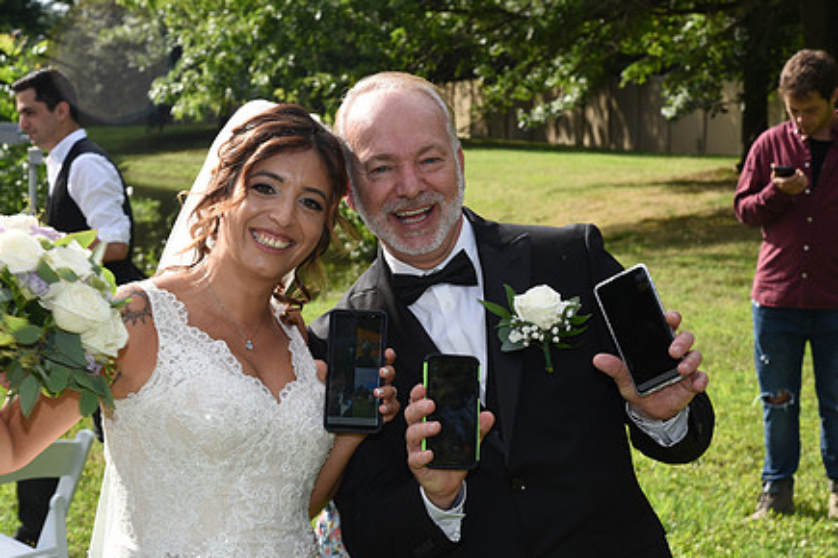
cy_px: 340
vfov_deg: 13.7
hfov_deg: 20.4
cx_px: 393
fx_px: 2328
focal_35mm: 100
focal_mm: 75
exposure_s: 1/200
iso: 200
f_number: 9
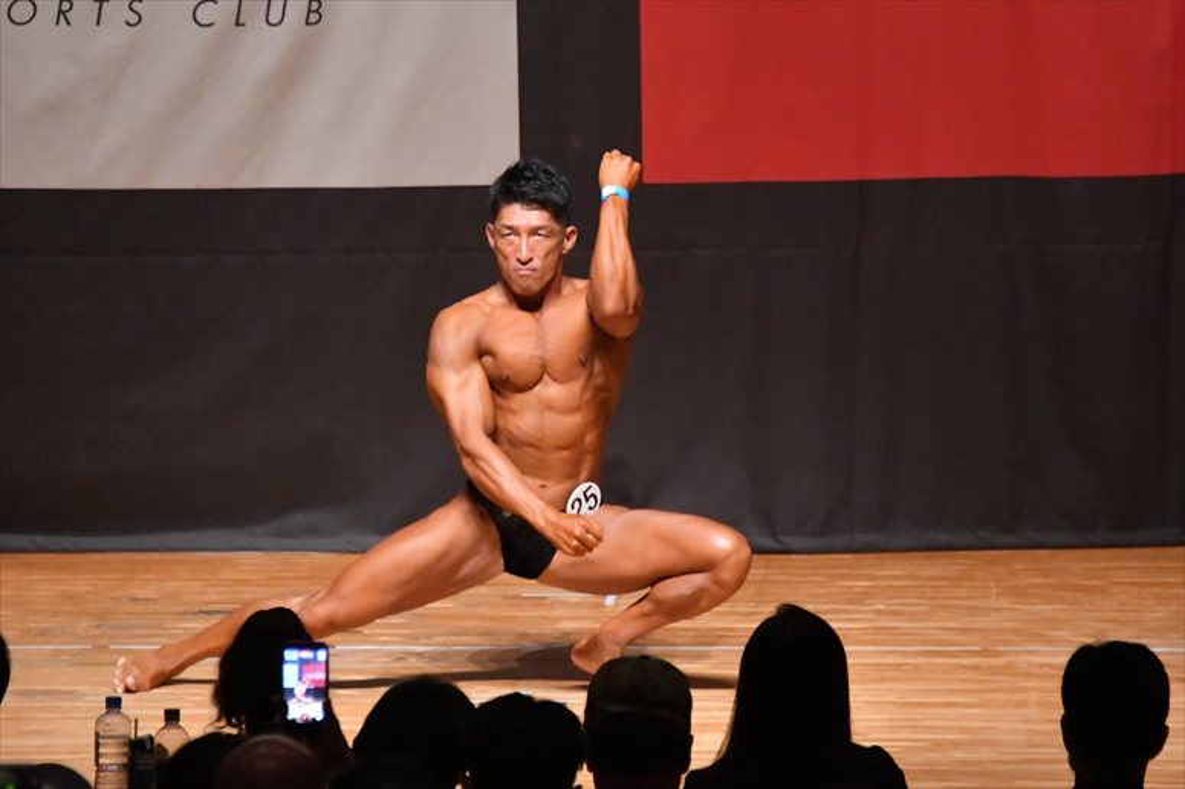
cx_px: 592
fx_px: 10364
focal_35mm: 315
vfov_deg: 4.4
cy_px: 394
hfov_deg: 6.5
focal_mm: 210
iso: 12800
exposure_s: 1/400
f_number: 5.6
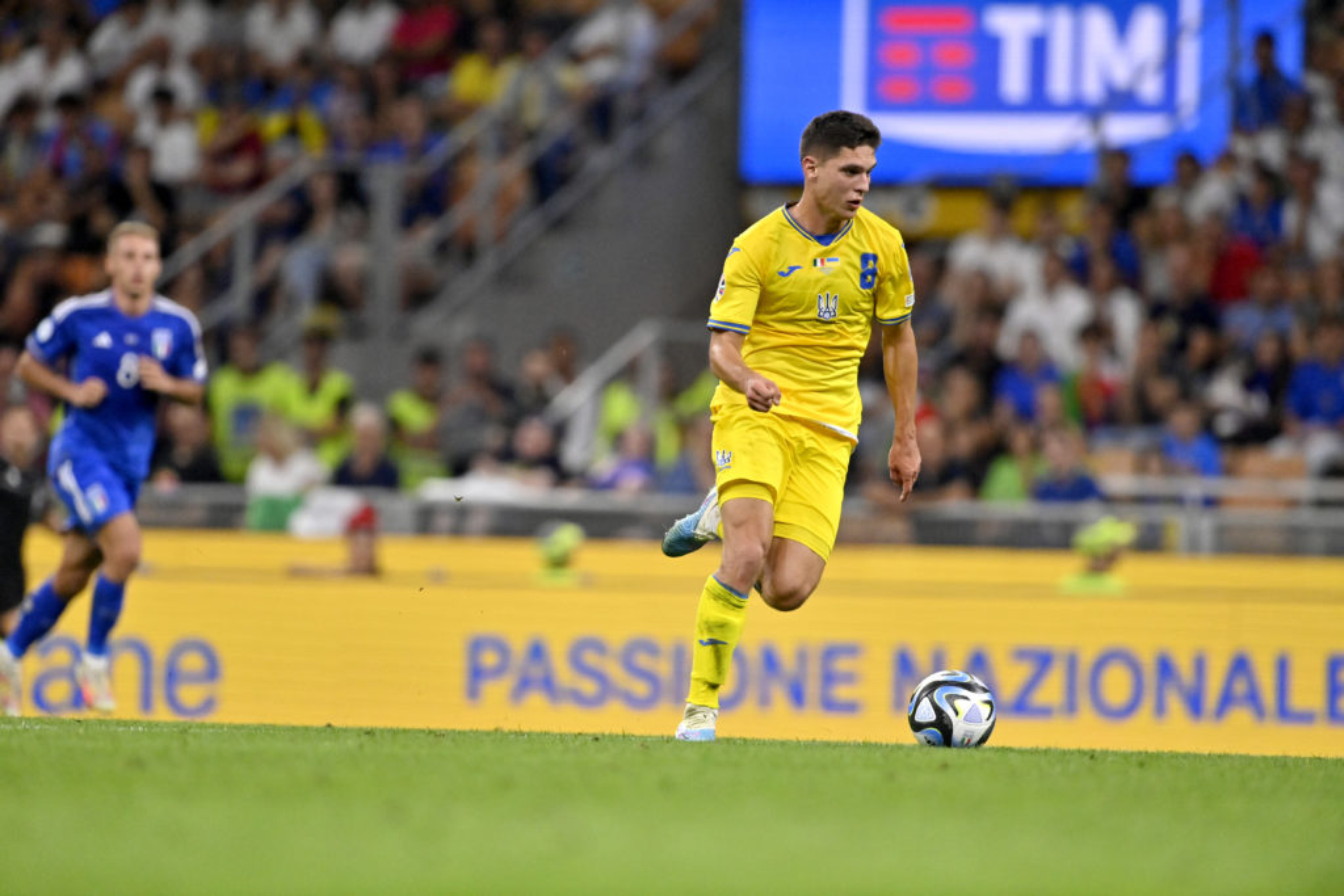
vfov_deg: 2.8
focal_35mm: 500
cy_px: 448
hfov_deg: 4.1
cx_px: 672
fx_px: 18668
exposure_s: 1/4000
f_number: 4.5
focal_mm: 500
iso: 6400
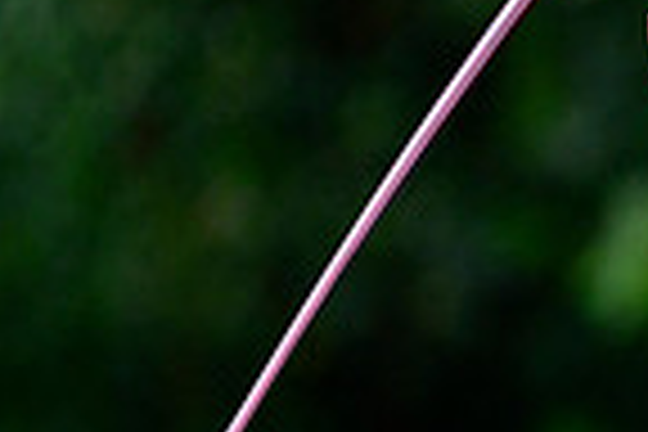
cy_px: 263
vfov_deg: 0.9
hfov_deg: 1.3
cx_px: 1300
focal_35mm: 1616
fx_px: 29086
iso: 1600
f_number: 5.6
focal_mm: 400
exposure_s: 1/1250
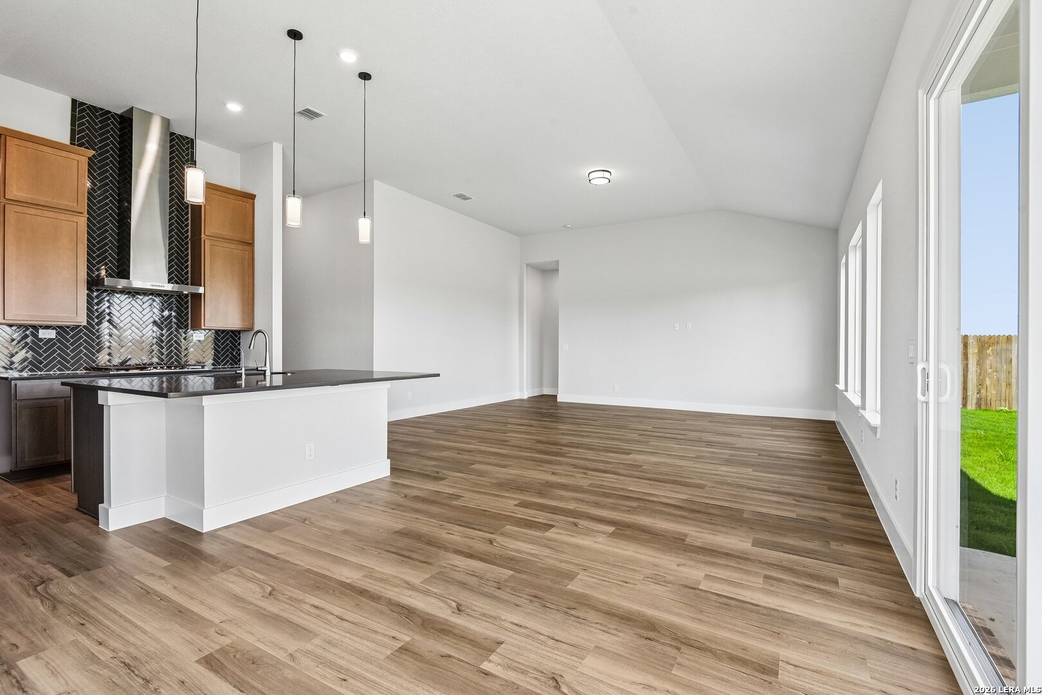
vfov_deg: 73.7
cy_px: 348
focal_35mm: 16
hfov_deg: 96.7
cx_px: 521
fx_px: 463
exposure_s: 1/25
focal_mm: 16
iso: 400
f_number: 8
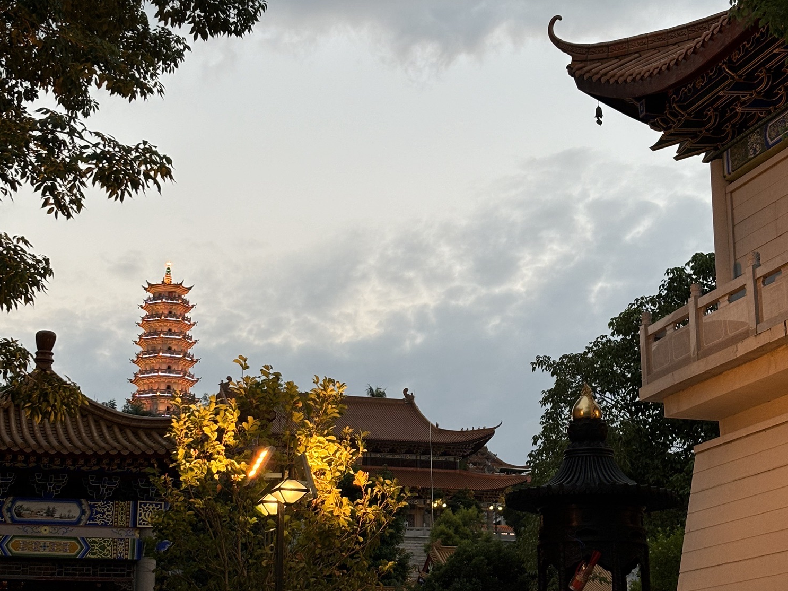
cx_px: 395
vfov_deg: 21.0
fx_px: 1593
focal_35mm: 70
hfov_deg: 27.8
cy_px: 299
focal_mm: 5.96
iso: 50
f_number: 1.6
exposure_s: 1/91
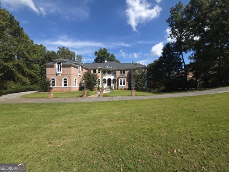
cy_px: 86
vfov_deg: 89.9
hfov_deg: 106.2
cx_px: 114
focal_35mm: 13
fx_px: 86
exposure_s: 1/1006
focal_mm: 2.2
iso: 50
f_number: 2.2
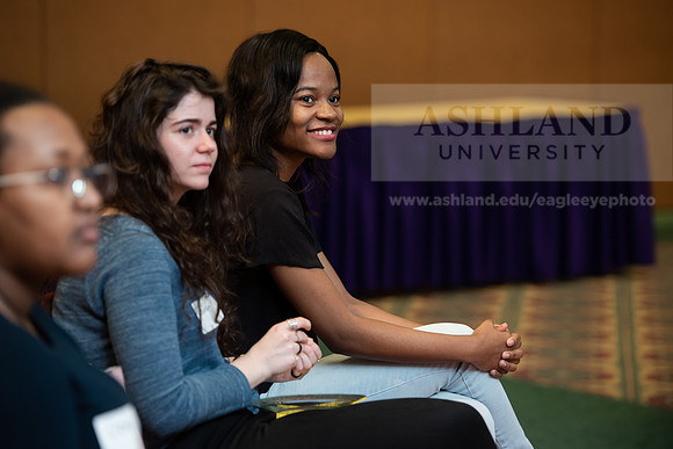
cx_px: 336
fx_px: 2524
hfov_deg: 15.2
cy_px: 224
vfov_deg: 10.2
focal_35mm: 135
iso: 1600
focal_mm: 135
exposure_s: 1/200
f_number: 3.5
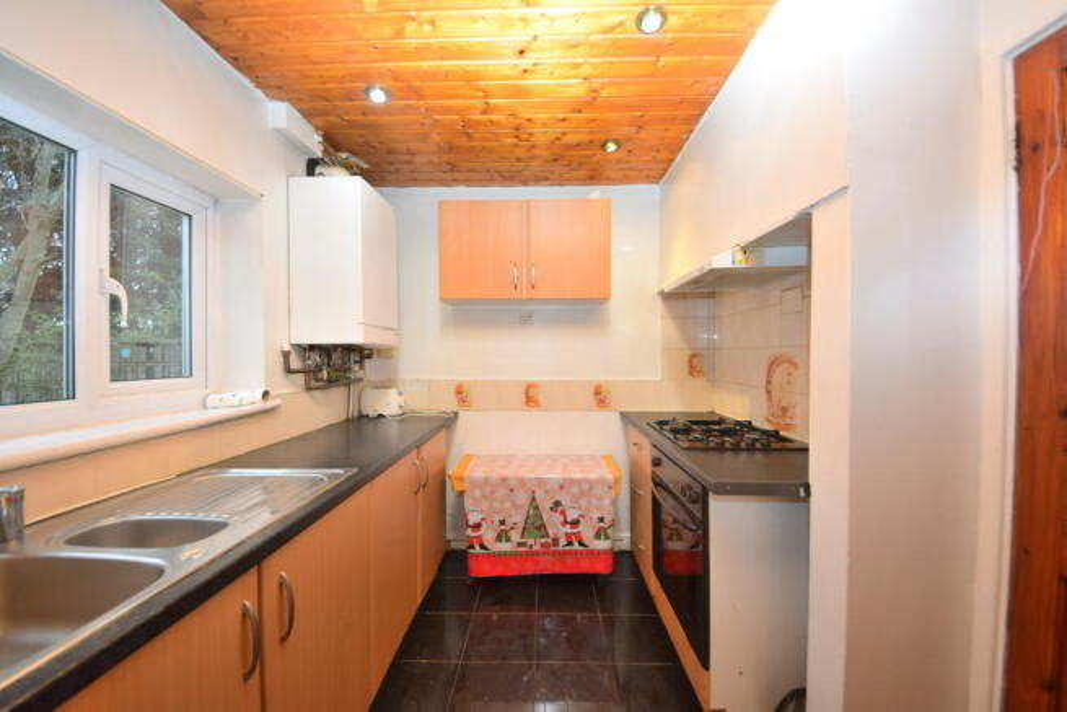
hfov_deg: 85.4
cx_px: 534
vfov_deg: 63.2
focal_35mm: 20
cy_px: 356
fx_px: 578
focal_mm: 13
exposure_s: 1/100
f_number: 5
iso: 800
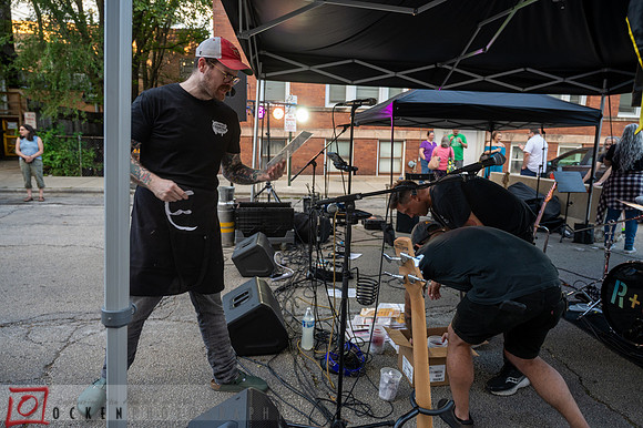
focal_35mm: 24
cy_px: 214
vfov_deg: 53.1
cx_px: 322
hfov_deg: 73.8
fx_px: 428
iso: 800
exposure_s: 1/250
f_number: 4.5
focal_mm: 24
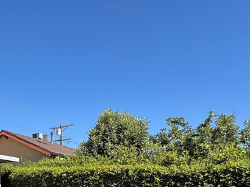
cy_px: 228
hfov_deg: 51.1
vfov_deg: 32.9
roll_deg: -1.3
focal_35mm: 35
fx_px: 253
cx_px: 73
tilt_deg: -8.6
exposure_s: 1/910
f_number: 2.2
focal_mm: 2.22
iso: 40
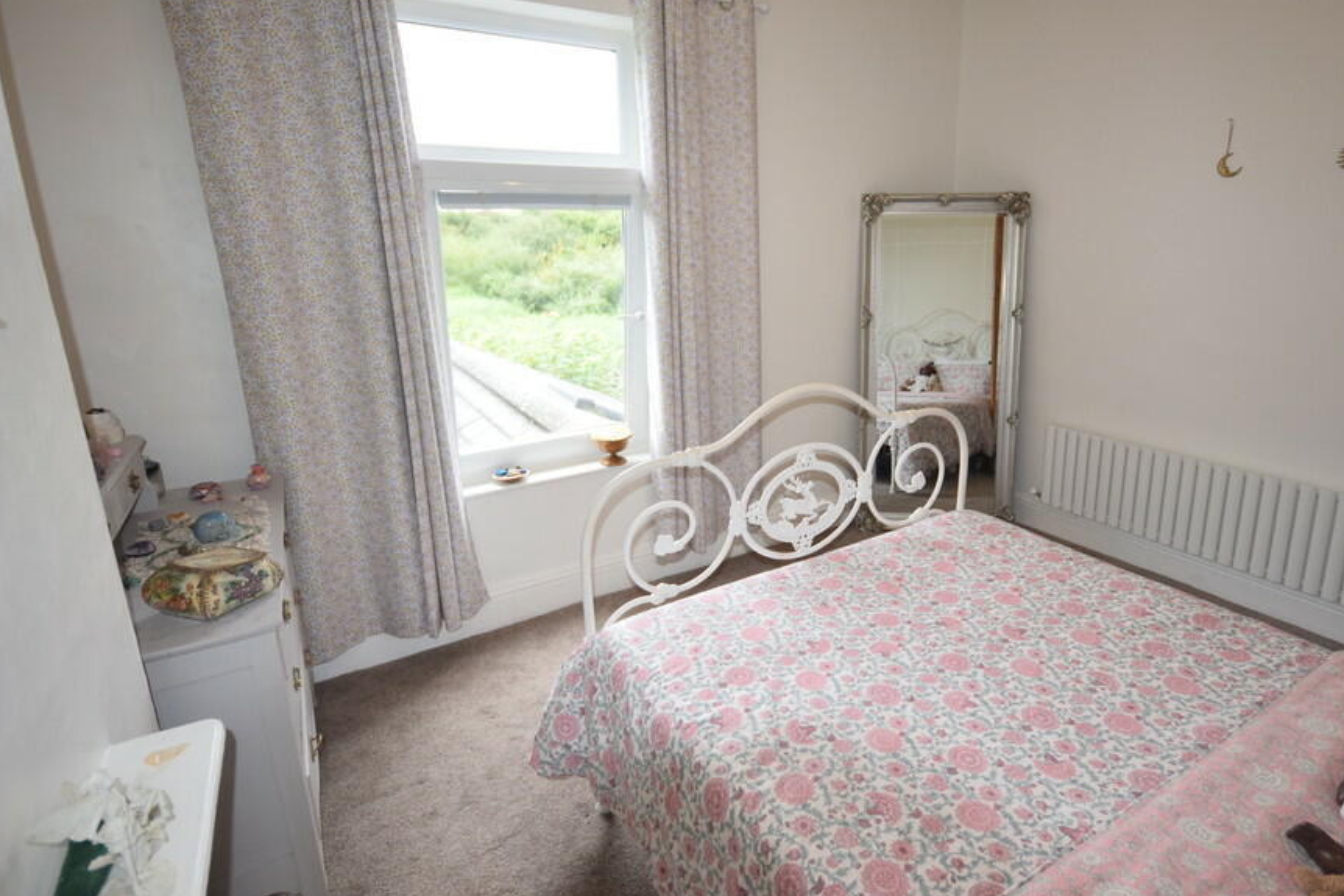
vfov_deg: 62.9
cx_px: 759
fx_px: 732
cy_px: 412
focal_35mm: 20
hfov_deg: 84.7
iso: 640
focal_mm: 11
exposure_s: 1/125
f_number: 5.6
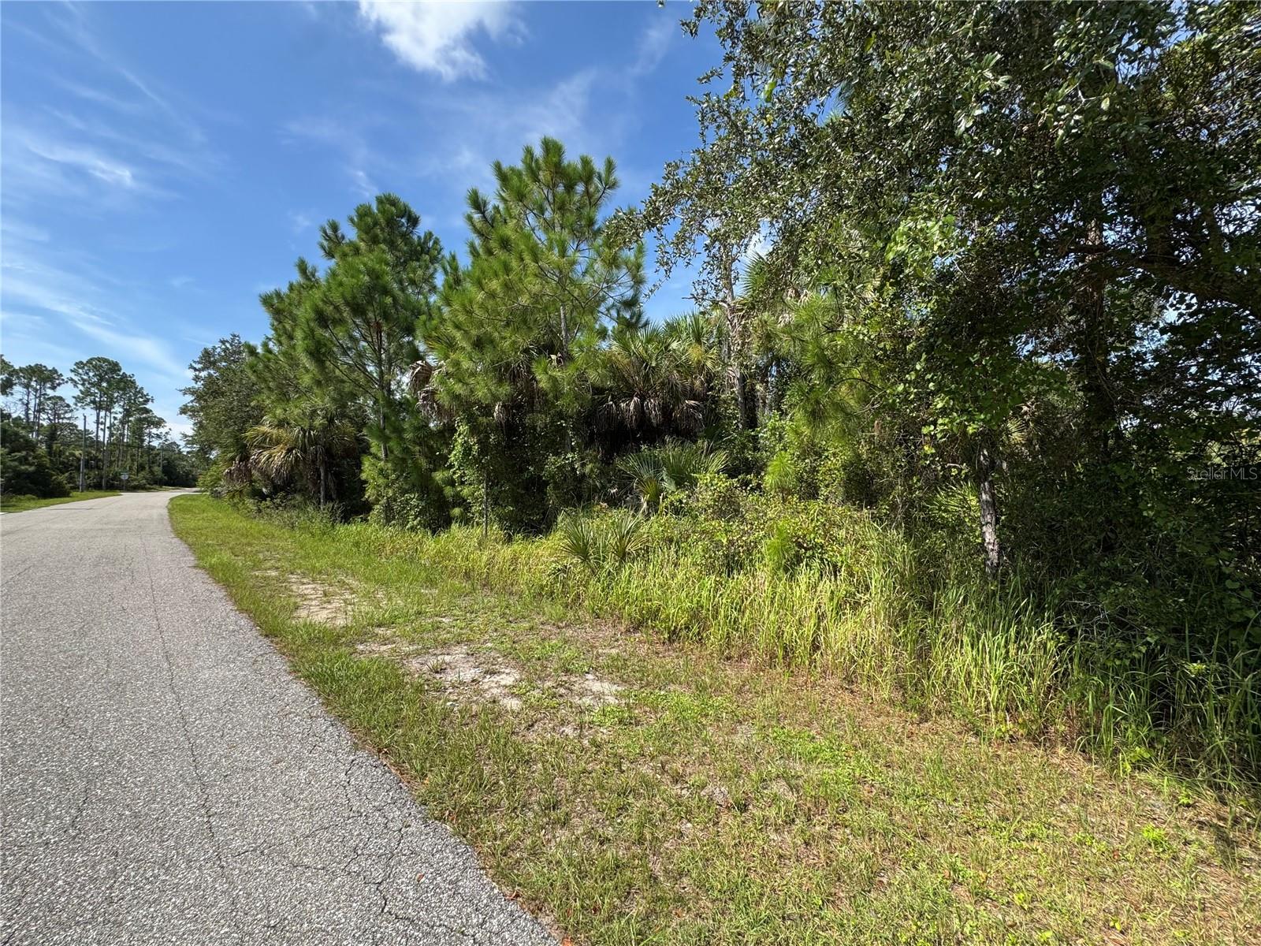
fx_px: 510
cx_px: 630
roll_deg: -0.2
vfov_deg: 85.7
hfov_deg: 102.1
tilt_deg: +1.3
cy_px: 473
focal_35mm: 14
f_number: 2.2
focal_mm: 2.22
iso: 40
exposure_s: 1/899
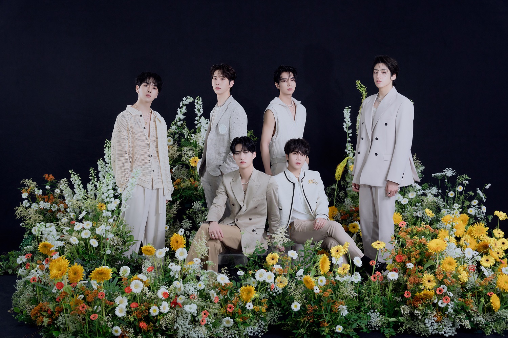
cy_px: 169
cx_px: 254
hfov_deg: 40.0
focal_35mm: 50
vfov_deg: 27.2
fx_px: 698
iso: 1250
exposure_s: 1/160
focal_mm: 49.5
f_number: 5.6
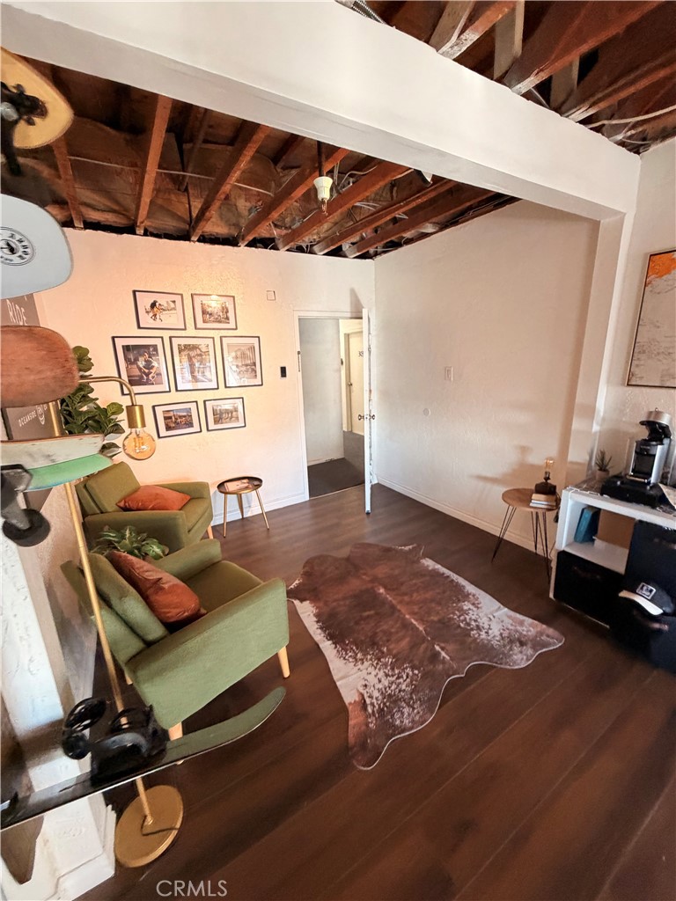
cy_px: 450
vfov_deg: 102.1
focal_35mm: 14
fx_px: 365
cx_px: 338
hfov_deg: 85.7
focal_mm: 2.22
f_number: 2.2
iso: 320
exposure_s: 1/86
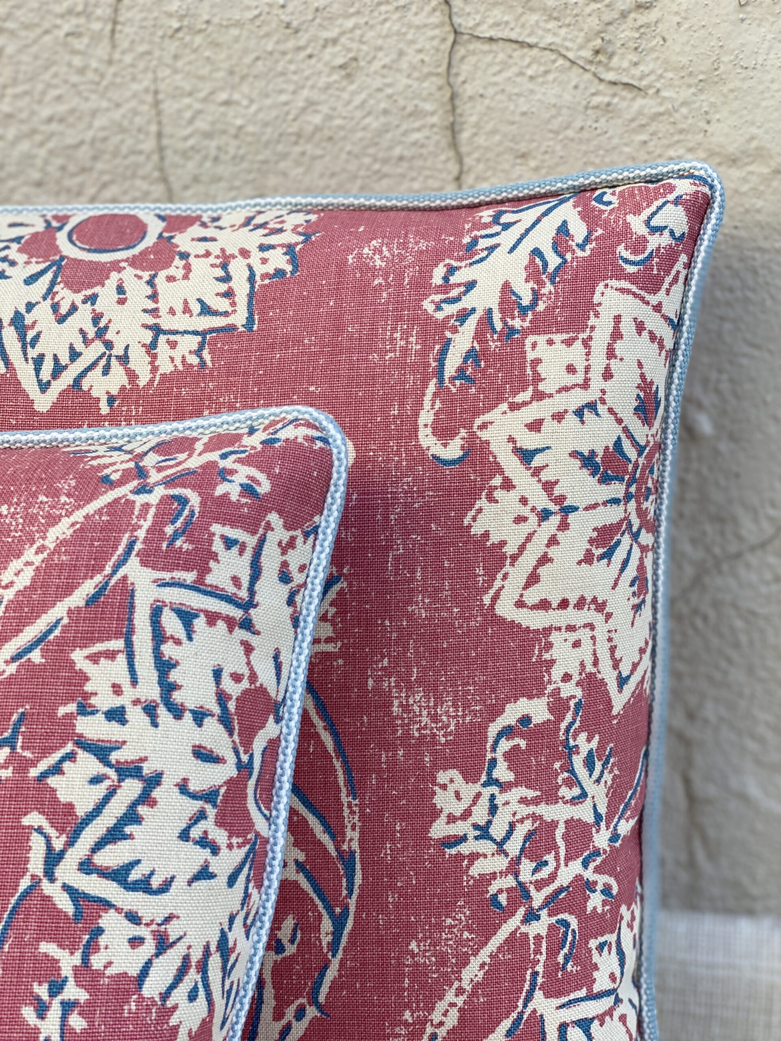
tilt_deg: -22.9
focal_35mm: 52
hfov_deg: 28.0
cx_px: 390
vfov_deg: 36.8
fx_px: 1564
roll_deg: +4.9
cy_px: 520
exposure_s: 1/122
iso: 25
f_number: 2
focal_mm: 6
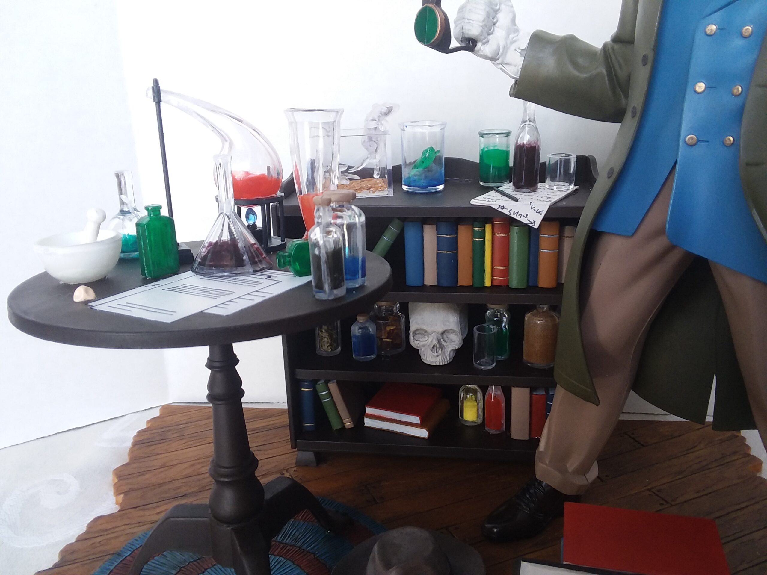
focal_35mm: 29
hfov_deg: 61.7
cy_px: 288
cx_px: 384
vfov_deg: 48.2
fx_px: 643
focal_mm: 2.47
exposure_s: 1/30
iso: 64
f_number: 1.9
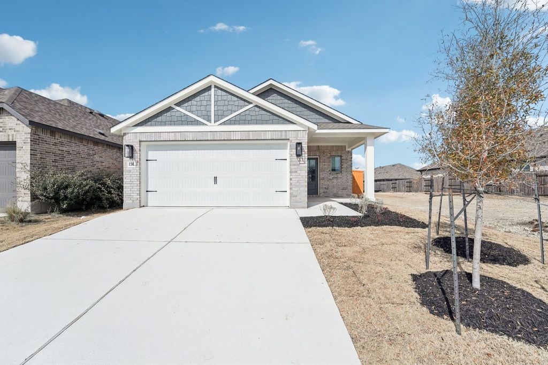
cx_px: 274
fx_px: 213
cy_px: 182
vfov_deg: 81.2
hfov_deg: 104.2
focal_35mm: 14
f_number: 8
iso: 800
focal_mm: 14
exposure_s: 1/8000
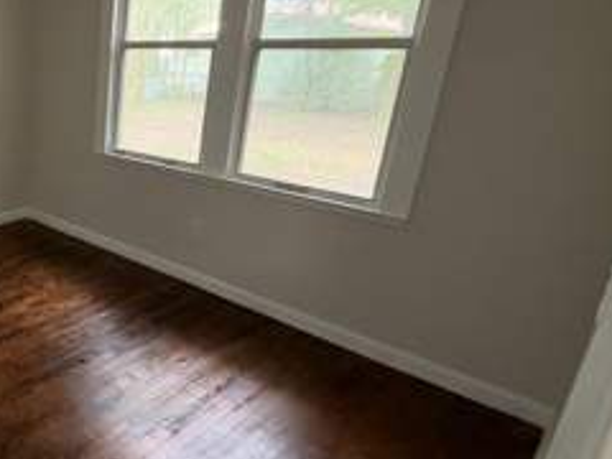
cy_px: 203
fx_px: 495
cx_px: 23
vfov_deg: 49.6
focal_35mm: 28
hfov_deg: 52.6
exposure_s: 1/60
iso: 500
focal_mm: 2.22
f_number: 2.2
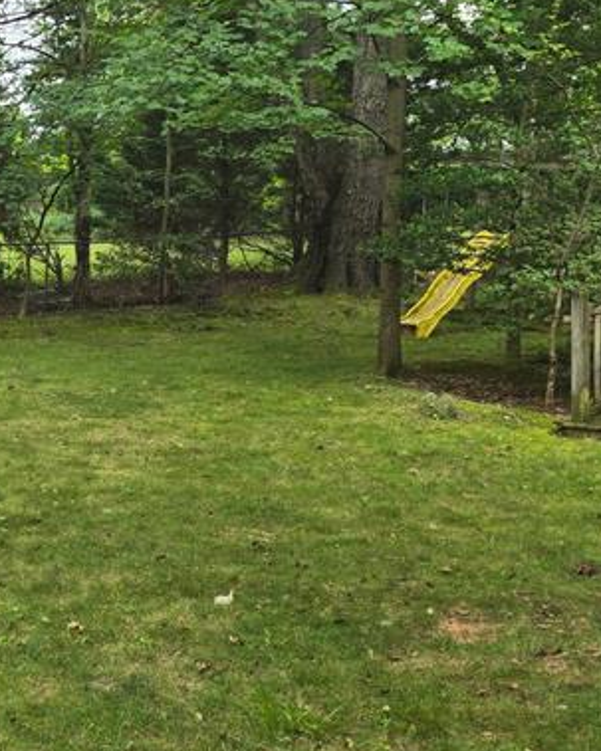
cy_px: 382
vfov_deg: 29.6
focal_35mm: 64
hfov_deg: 22.1
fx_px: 1424
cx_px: -109
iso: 32
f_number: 1.7
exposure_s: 1/180
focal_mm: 6.3
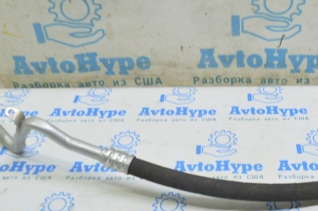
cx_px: 213
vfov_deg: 22.8
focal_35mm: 59
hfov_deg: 33.7
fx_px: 520
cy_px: 62
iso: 400
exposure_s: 1/20
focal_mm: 21
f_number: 5.6
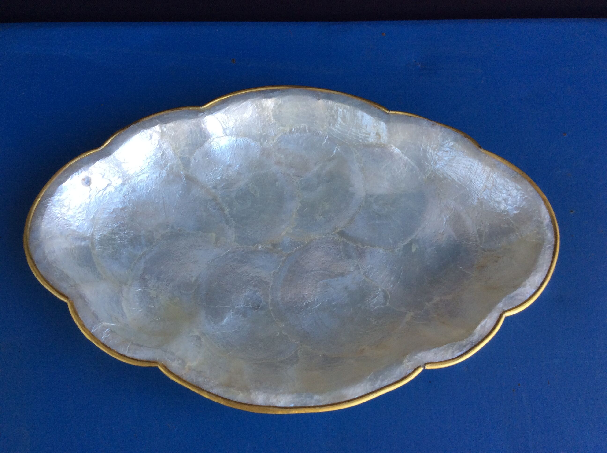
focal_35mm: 32
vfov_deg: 44.1
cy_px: 226
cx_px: 304
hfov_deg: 56.9
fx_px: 560
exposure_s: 1/100
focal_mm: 3.3
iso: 40
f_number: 2.4
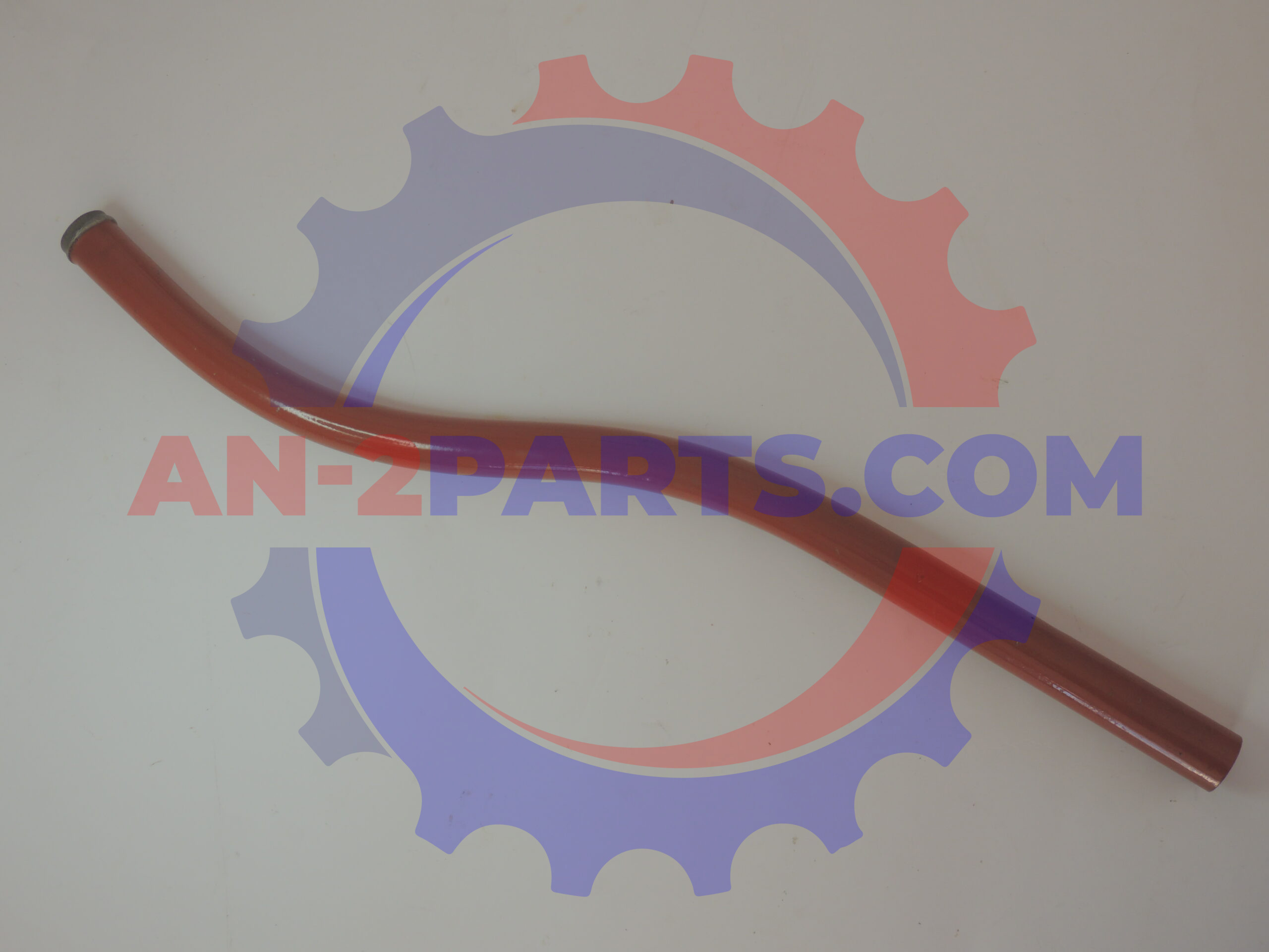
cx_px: 634
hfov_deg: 43.9
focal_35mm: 43
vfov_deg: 33.6
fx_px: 1576
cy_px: 476
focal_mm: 7.6
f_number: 3.4
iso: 100
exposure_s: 1/50
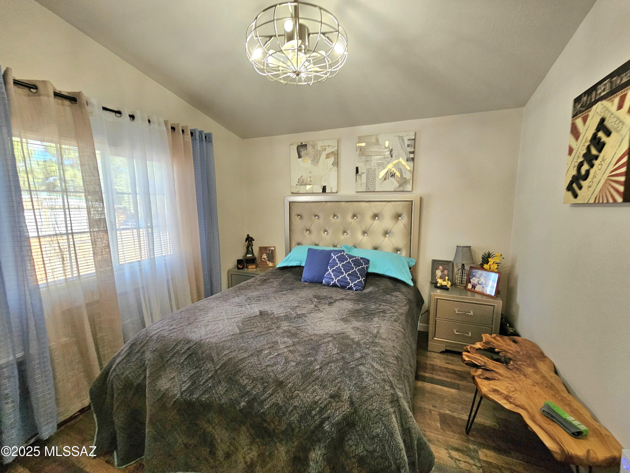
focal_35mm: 13
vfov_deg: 89.9
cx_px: 315
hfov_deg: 106.2
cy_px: 236
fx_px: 237
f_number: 2.2
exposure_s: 1/60.2
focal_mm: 2.2
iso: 200
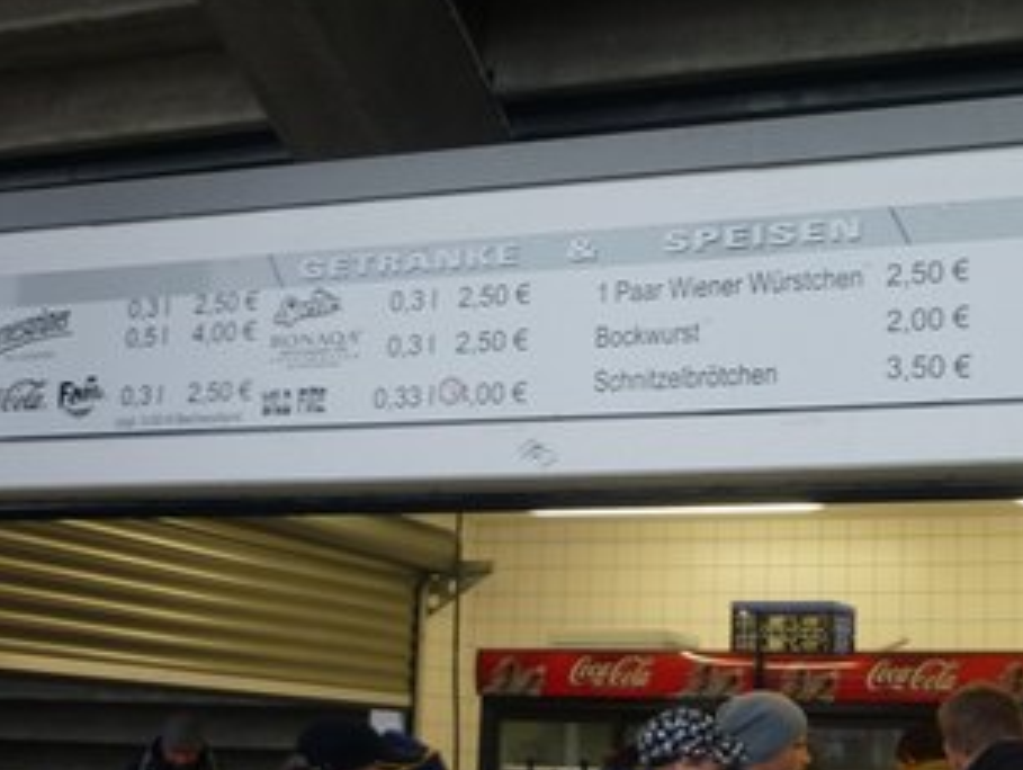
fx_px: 1716
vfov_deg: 25.3
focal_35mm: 58
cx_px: 680
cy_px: 412
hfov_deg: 32.9
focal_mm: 5.5
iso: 80
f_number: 2.8
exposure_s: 1/40
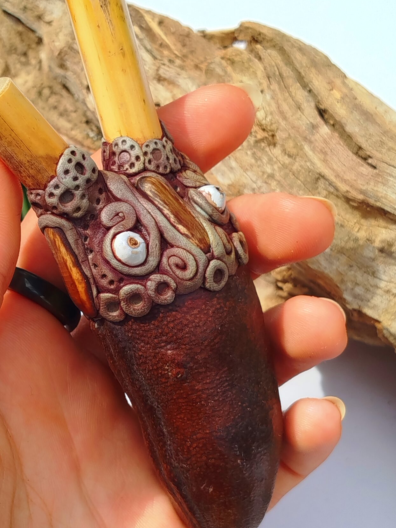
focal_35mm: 74
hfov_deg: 19.8
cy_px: 291
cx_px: 122
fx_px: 1129
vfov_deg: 26.3
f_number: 1.7
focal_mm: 5.31
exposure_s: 1/706
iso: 50
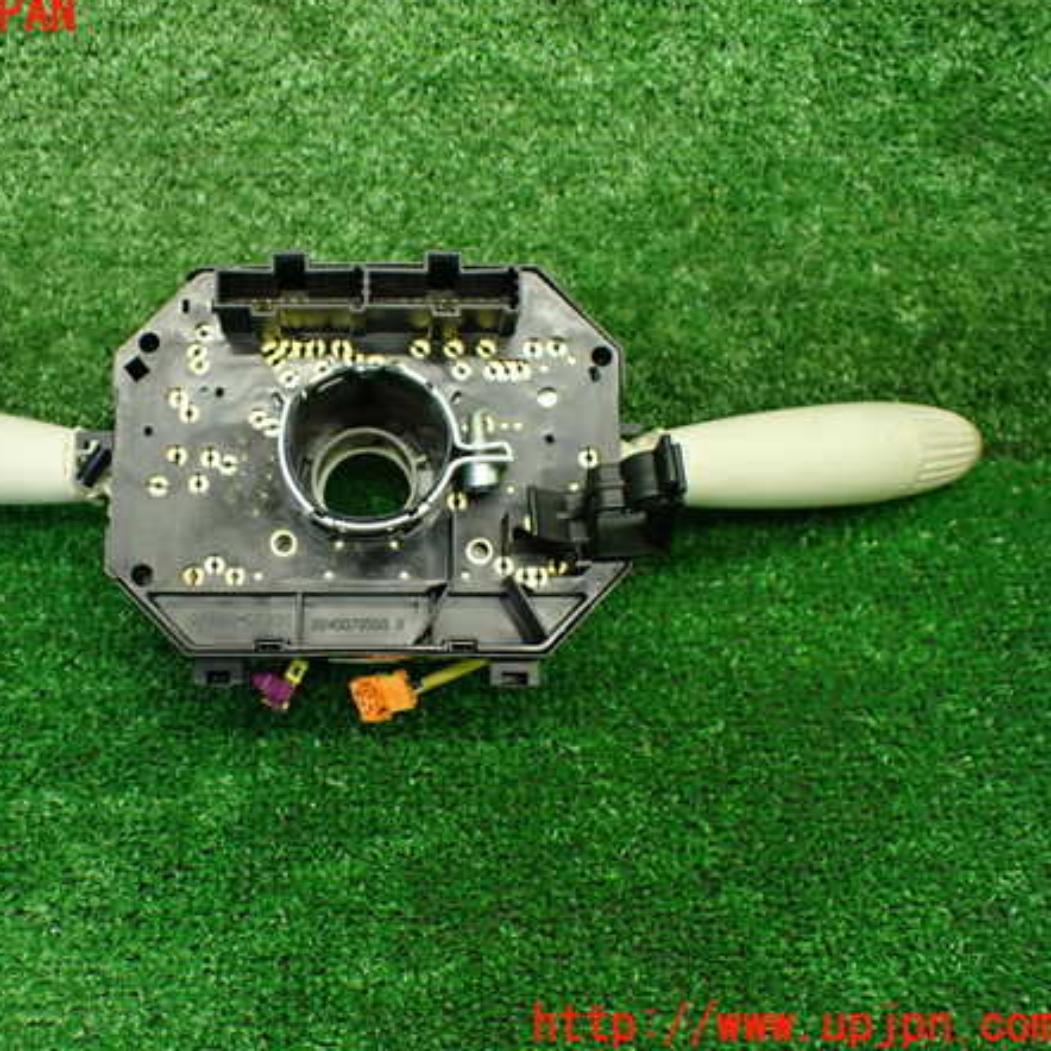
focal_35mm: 36
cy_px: 521
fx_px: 1237
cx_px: 357
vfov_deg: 46.0
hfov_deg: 45.4
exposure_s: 1/125
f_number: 2.3
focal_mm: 5.4
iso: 640
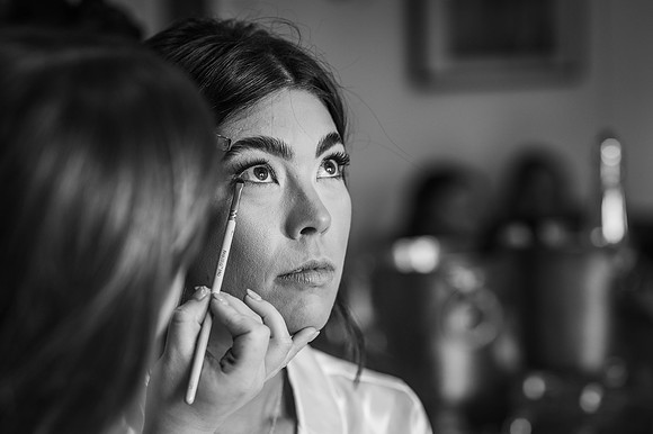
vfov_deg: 16.1
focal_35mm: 85
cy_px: 217
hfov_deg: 23.9
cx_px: 326
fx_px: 1541
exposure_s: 1/200
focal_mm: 85
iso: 360
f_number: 3.2
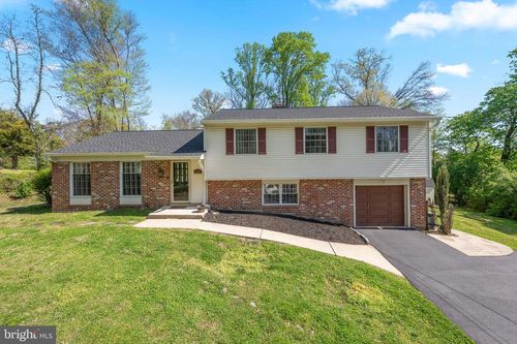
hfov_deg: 104.3
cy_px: 172
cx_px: 258
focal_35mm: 14
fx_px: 201
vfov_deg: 81.2
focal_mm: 14
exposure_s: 1/800
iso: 320
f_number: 7.1
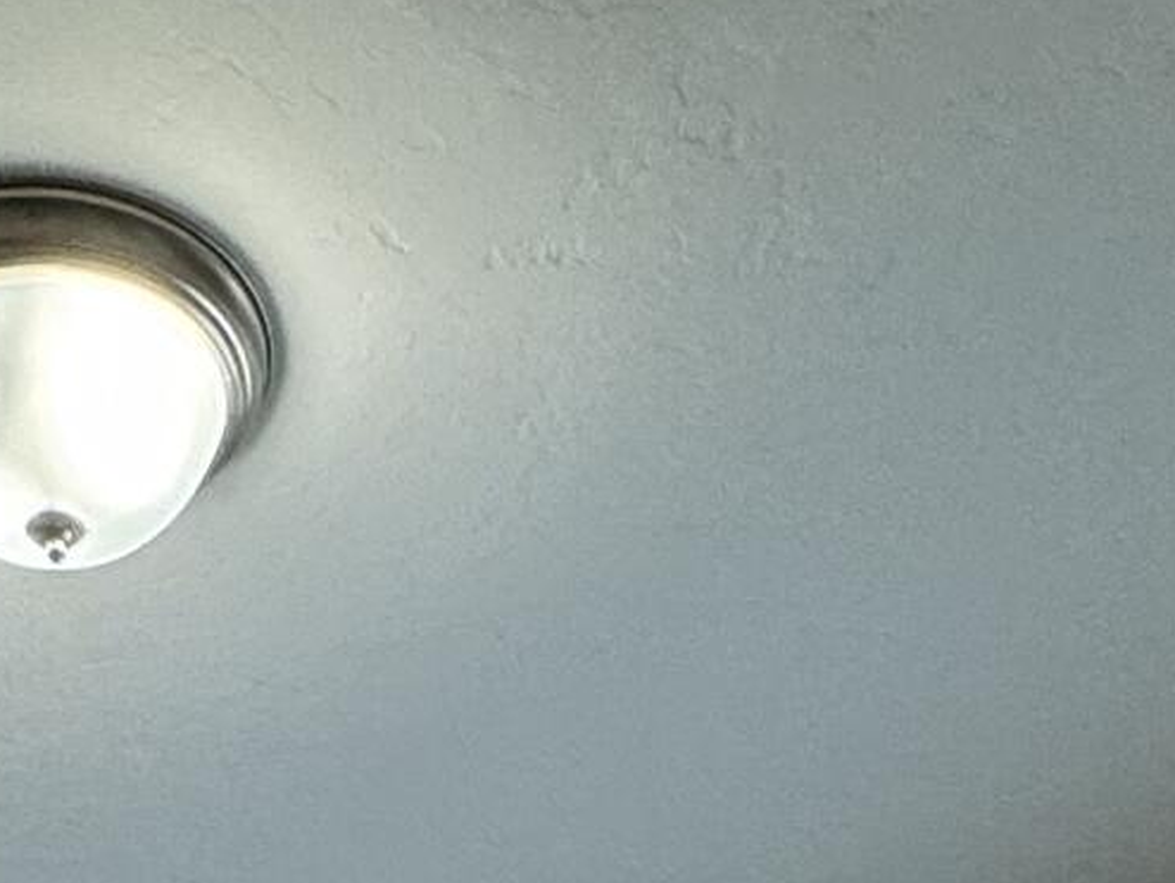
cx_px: 452
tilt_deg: -2.7
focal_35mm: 85
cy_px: 2570
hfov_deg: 23.0
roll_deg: +3.6
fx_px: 2887
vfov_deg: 11.4
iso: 125
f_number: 2.2
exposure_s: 1/120
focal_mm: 2.22
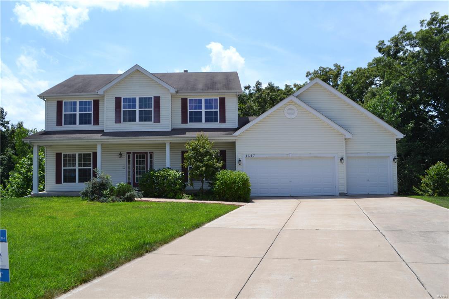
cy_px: 150
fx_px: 337
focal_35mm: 27
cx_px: 224
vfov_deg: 47.9
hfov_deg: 67.4
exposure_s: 1/250
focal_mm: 18
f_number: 8
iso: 100
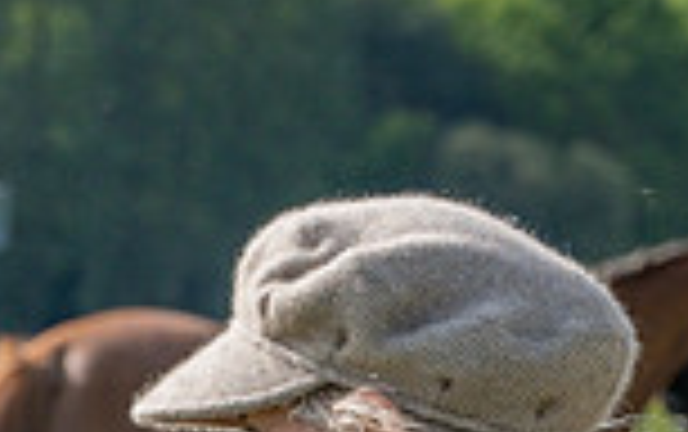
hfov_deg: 2.3
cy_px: 666
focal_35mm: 902
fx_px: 16931
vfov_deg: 1.5
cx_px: -643
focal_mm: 150
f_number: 9
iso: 200
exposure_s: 1/480
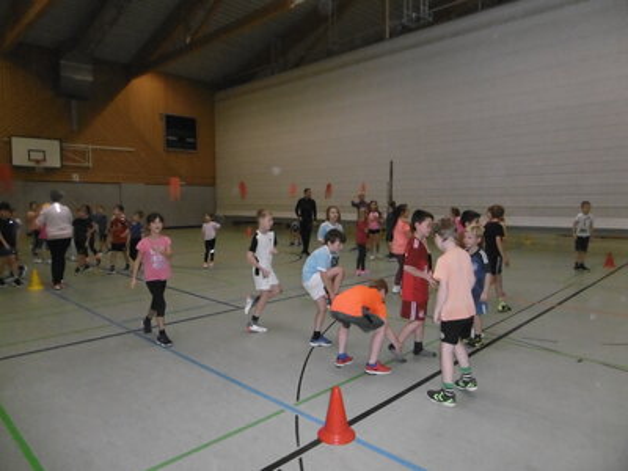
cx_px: 314
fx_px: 435
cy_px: 236
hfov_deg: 71.6
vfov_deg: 56.8
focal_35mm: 24
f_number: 3.1
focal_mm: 4.3
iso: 800
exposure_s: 1/125
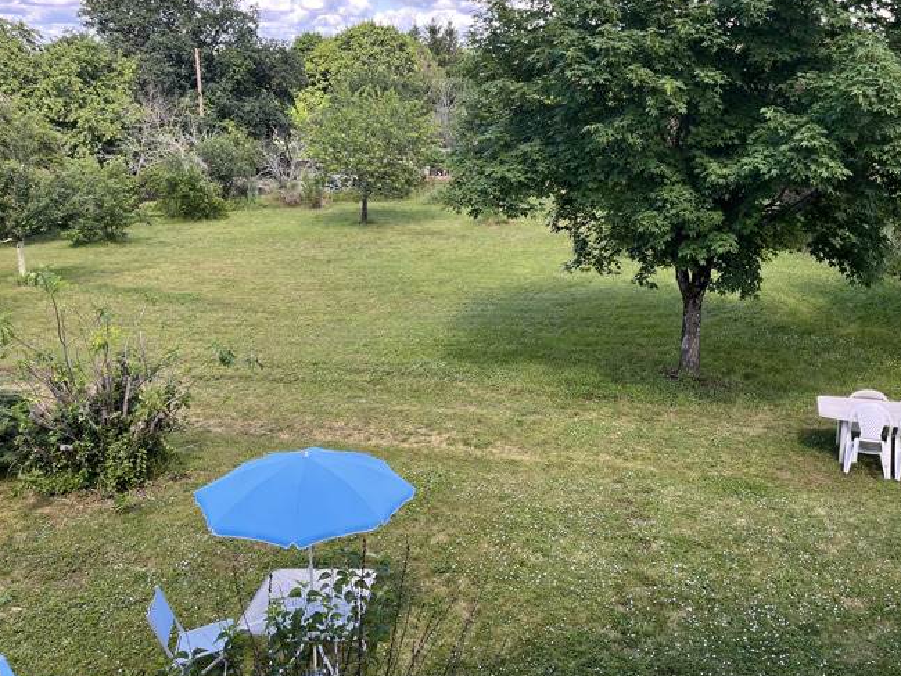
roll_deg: -0.2
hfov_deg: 56.5
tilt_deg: -14.8
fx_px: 833
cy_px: 287
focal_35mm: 32
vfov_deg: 44.1
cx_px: 523
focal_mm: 5.1
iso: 50
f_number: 1.6
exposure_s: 1/522
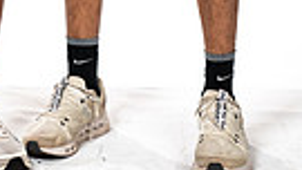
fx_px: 1738
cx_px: 51
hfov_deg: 9.9
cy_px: -268
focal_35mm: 217
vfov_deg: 5.4
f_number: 7.1
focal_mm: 62
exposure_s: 1/320
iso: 400
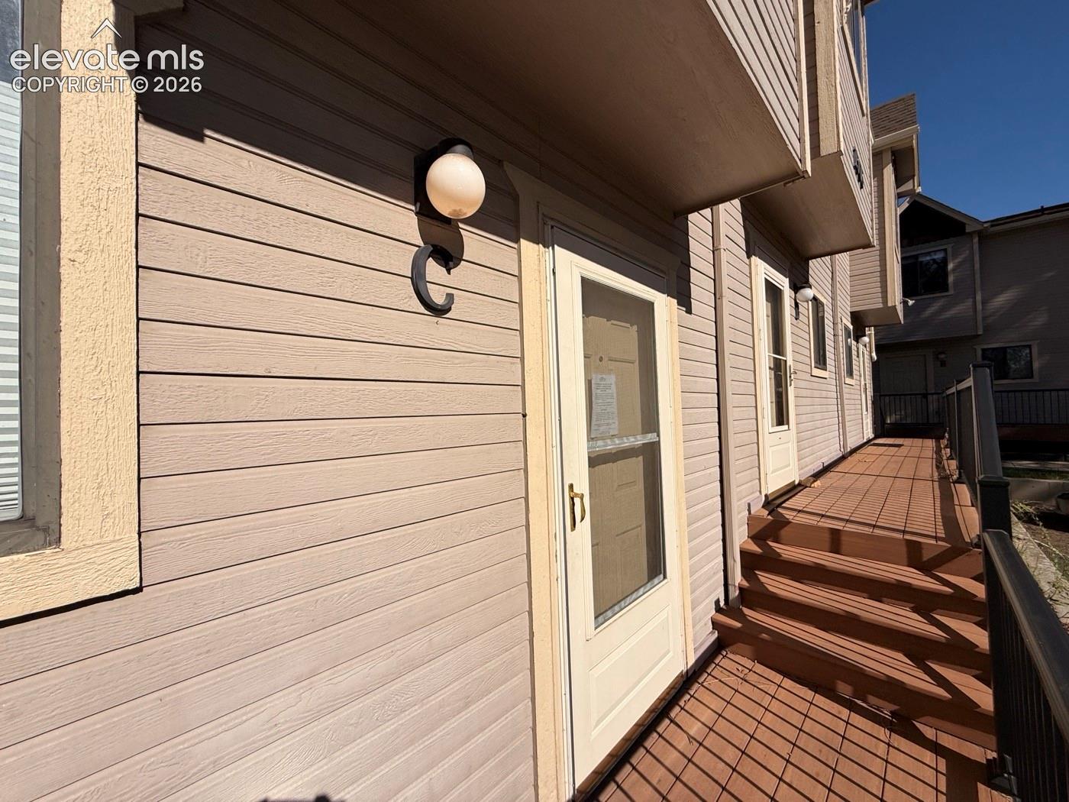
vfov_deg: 85.7
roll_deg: +1.3
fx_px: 432
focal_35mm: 14
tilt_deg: +2.7
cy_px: 401
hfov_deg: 102.1
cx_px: 534
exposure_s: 1/6173
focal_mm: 2.22
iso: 50
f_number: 2.2
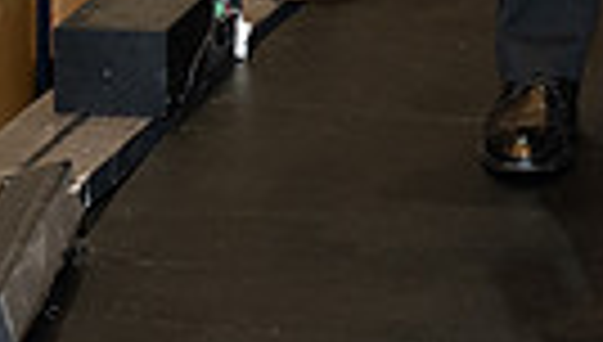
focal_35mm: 279
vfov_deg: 4.2
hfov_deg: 7.7
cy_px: -648
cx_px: 630
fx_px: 4470
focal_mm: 53
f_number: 5
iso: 1000
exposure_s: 1/125
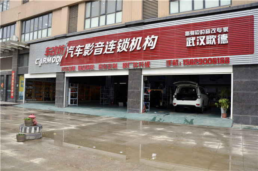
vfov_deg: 47.7
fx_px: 193
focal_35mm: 27
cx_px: 129
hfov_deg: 67.5
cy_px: 86
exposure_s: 1/125
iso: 360
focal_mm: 18
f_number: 5.6
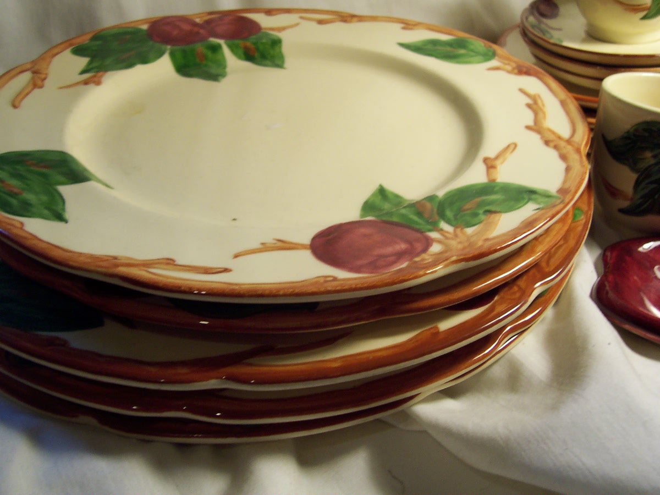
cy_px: 248
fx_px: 705
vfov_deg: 38.7
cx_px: 330
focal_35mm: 37
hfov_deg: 50.1
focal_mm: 5.6
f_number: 2.8
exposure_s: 1/60
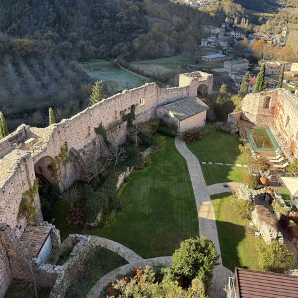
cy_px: 116
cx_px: 148
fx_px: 282
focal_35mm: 29
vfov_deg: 55.1
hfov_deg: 55.6
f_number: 1.78
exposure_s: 1/813
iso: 100
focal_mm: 6.76
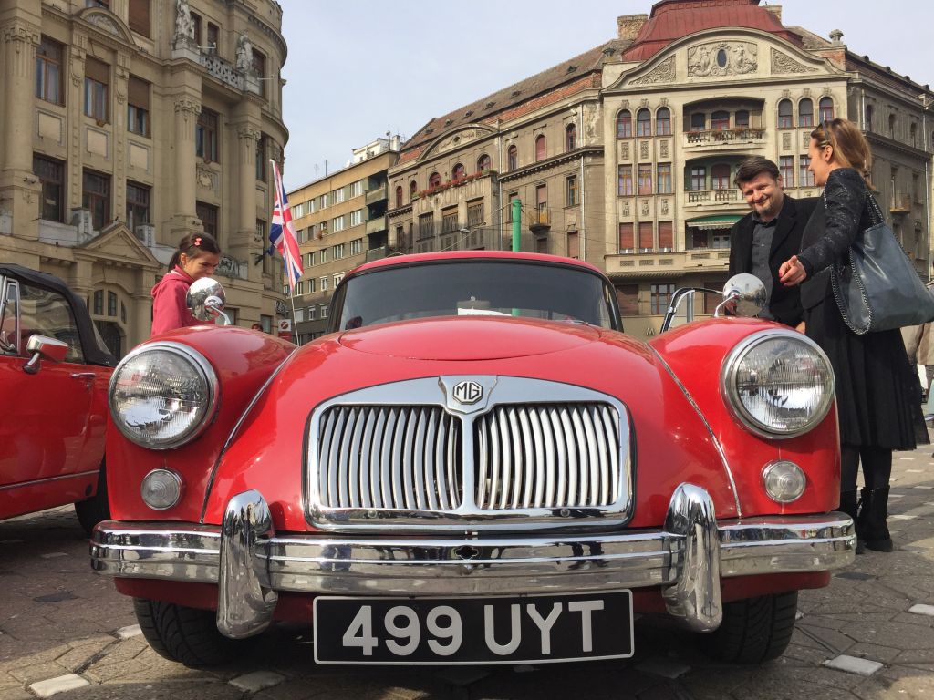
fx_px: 782
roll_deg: +1.2
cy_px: 350
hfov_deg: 61.7
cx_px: 467
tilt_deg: +3.1
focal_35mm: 29
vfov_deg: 48.2
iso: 32
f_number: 2.2
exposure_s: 1/1721
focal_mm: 4.15
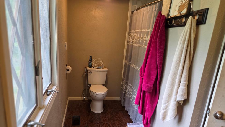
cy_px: 86
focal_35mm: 26
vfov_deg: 43.7
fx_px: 155
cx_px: 112
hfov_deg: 71.9
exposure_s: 1/120
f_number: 1.8
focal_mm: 5.4
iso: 200
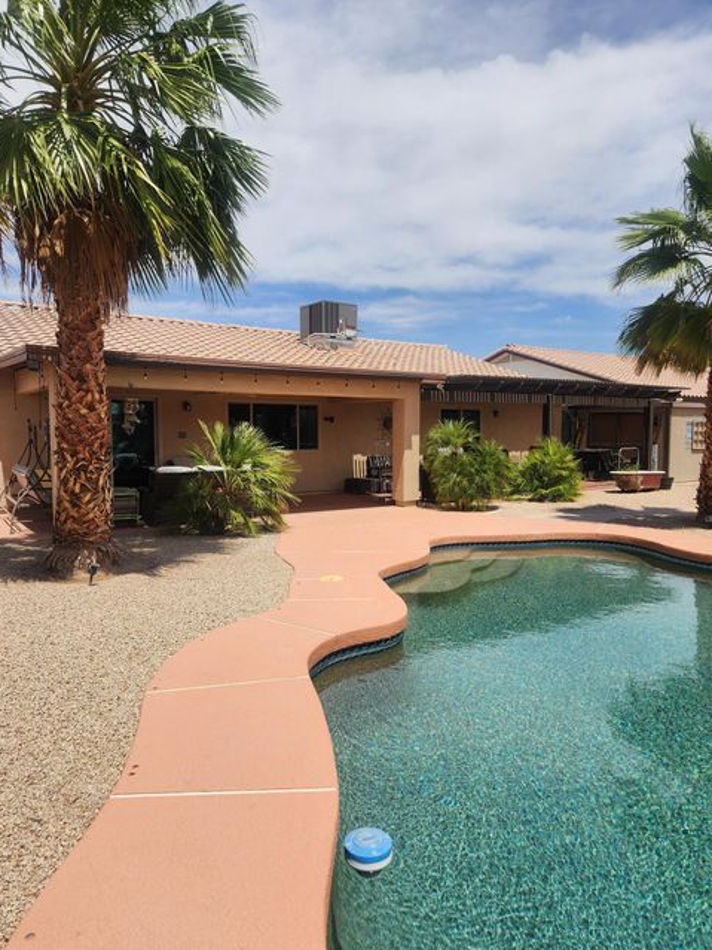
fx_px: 658
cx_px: 357
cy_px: 482
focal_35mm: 24
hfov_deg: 56.8
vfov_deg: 71.6
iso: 20
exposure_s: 1/2730
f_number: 1.8
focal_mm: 5.4
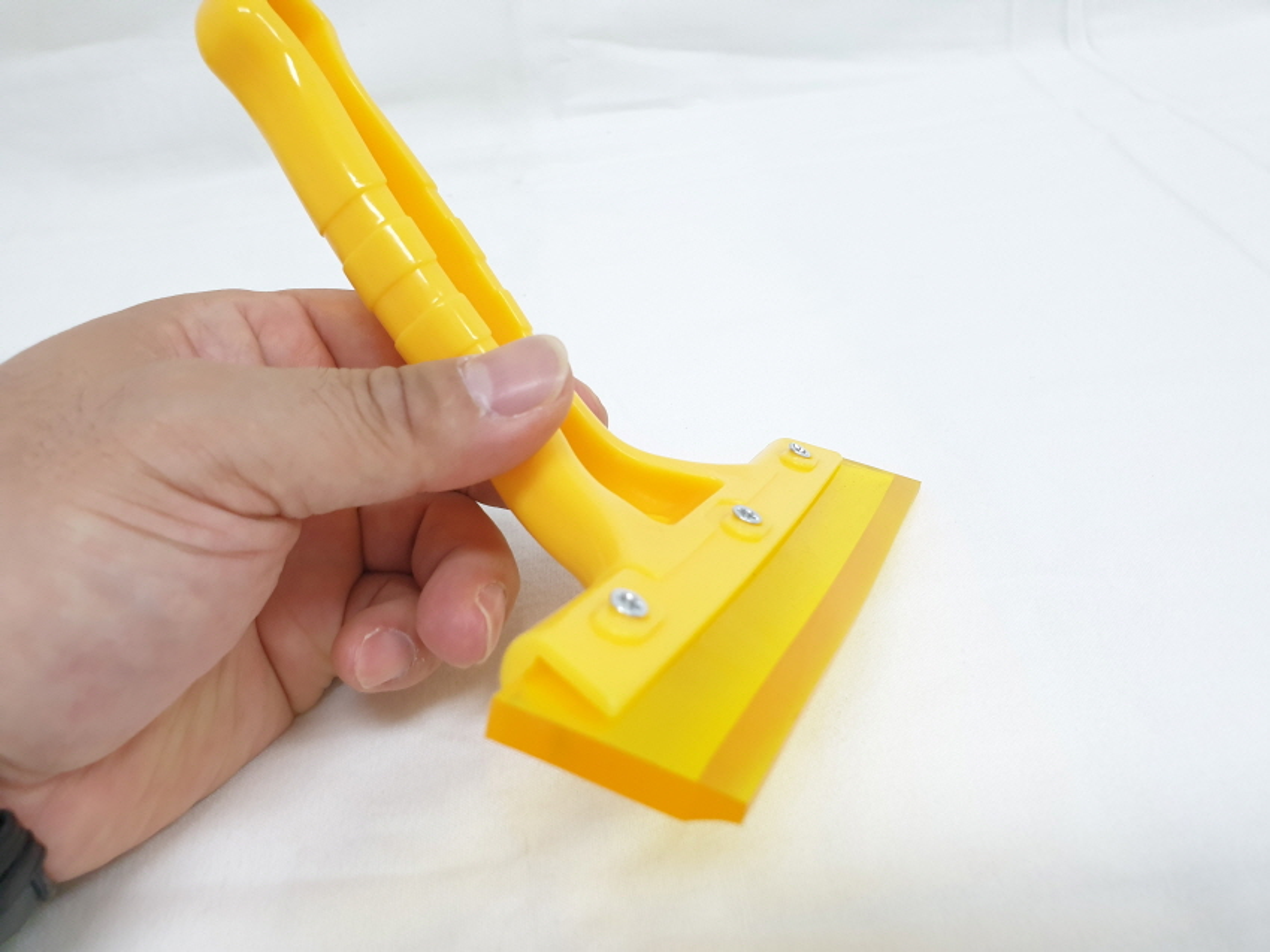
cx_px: 635
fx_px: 954
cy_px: 476
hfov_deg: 67.3
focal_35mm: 26
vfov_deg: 53.0
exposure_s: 1/60
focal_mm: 4.3
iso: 160
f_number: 2.4
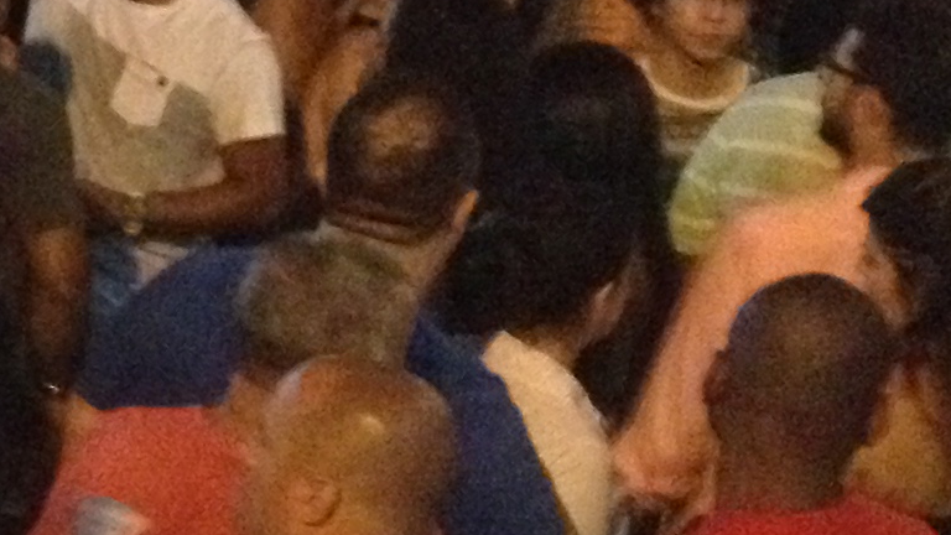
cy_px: 76
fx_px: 4085
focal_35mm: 162
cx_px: -1018
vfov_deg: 7.5
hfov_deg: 11.7
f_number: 2.4
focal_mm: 4.28
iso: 800
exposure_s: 1/15
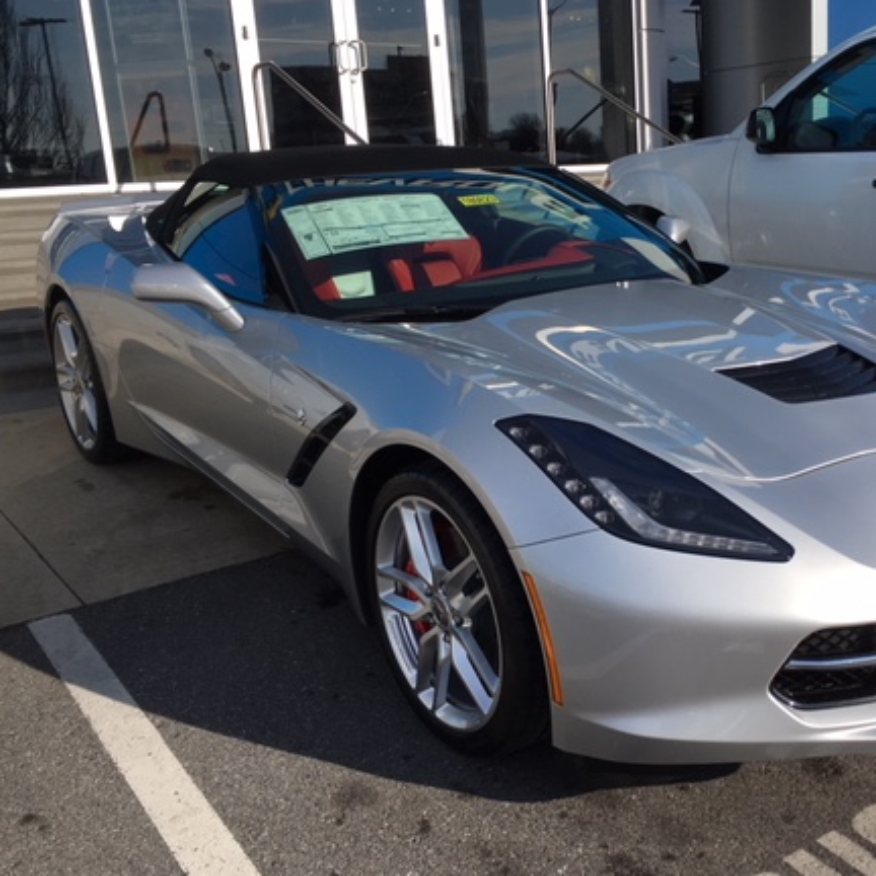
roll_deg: +0.7
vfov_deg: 43.9
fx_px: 1088
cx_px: 570
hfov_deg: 43.4
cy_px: 434
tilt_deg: -11.4
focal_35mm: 38
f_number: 2.2
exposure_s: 1/1832
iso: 25
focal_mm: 4.15
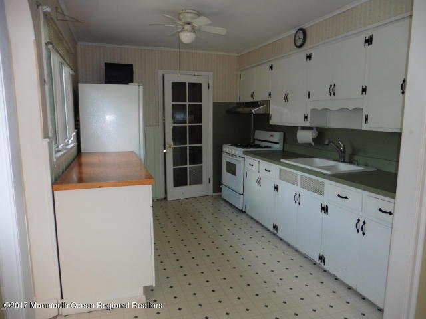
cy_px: 160
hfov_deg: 71.6
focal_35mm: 24
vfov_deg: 56.8
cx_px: 213
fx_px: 295
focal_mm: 4.3
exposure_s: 1/60
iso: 200
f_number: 3.3
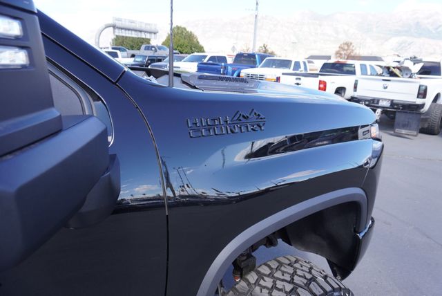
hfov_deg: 73.7
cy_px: 148
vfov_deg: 53.2
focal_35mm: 24
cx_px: 221
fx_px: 295
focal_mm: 16
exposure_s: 1/100
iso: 100
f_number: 5
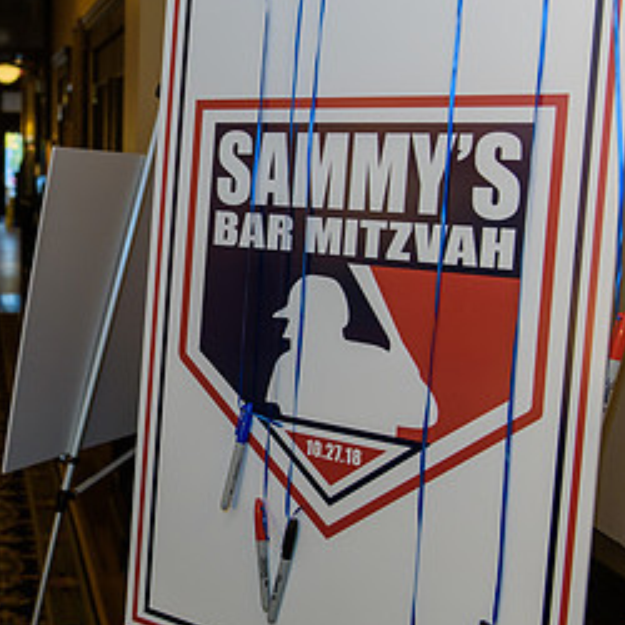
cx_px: 85
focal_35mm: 63
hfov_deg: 26.5
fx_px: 1287
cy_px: 276
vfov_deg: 27.3
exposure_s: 1/125
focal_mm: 32
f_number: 3.2
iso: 1250
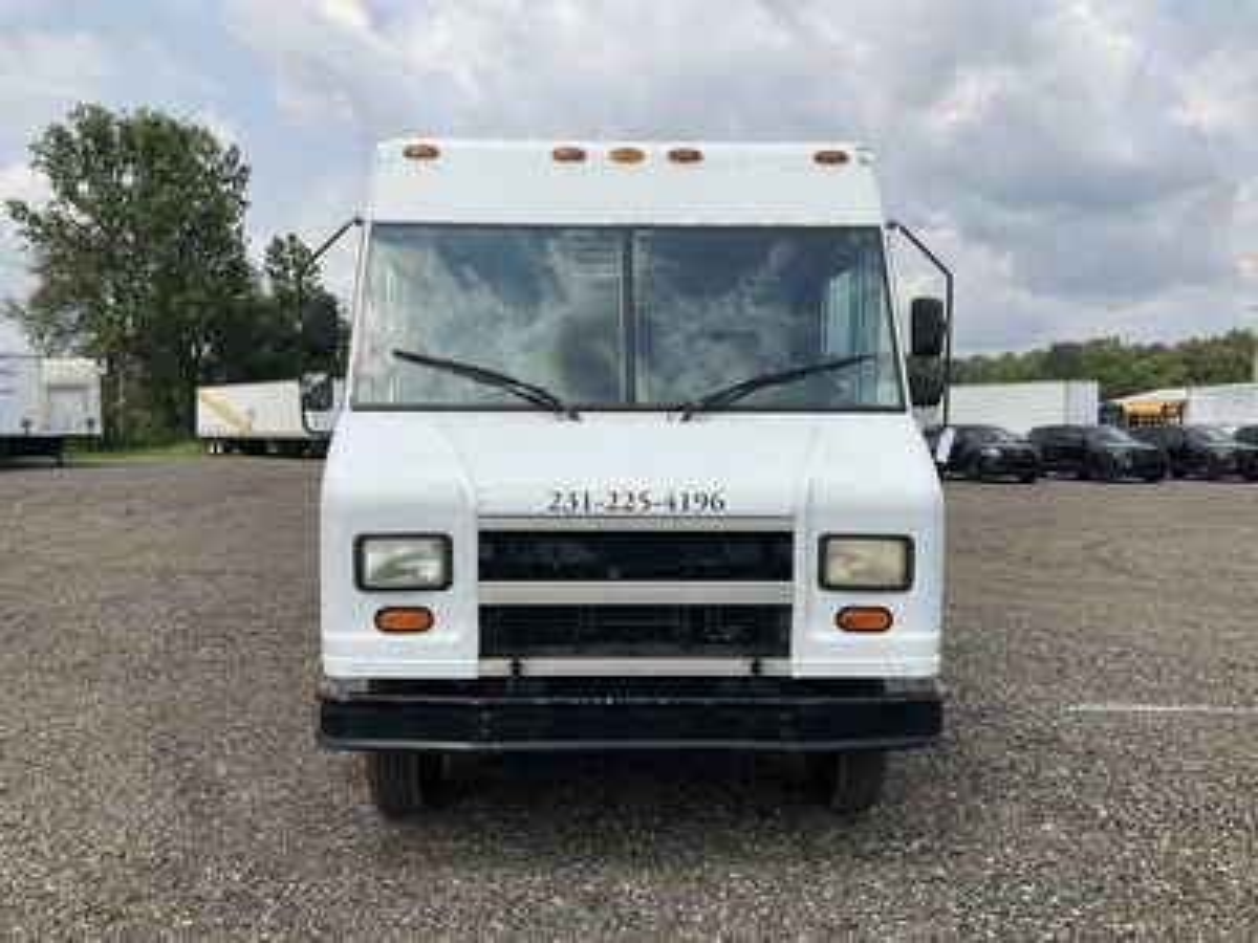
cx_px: 629
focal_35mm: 29
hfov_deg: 61.7
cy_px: 472
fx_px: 1054
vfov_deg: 48.2
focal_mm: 3
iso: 25
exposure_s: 1/2801
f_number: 1.8
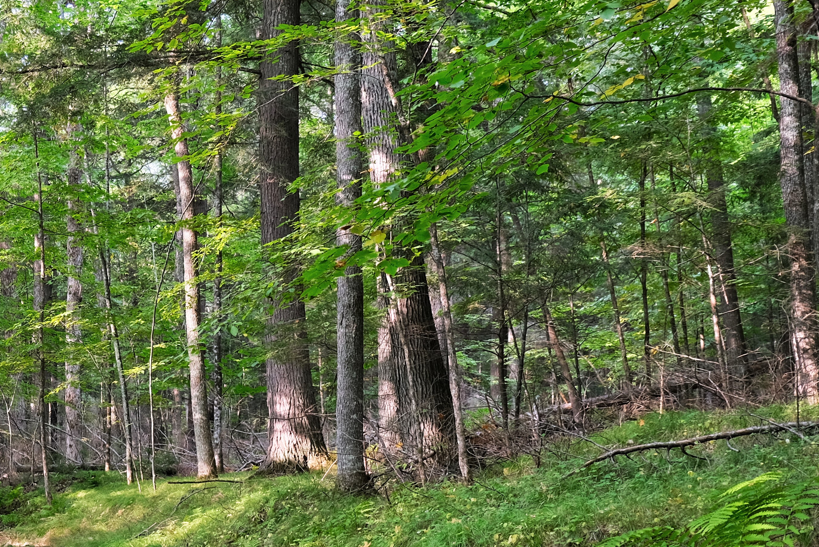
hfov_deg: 30.5
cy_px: 335
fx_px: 1411
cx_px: 35
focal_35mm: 62
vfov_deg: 21.9
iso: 320
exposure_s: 1/90
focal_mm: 18
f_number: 3.2
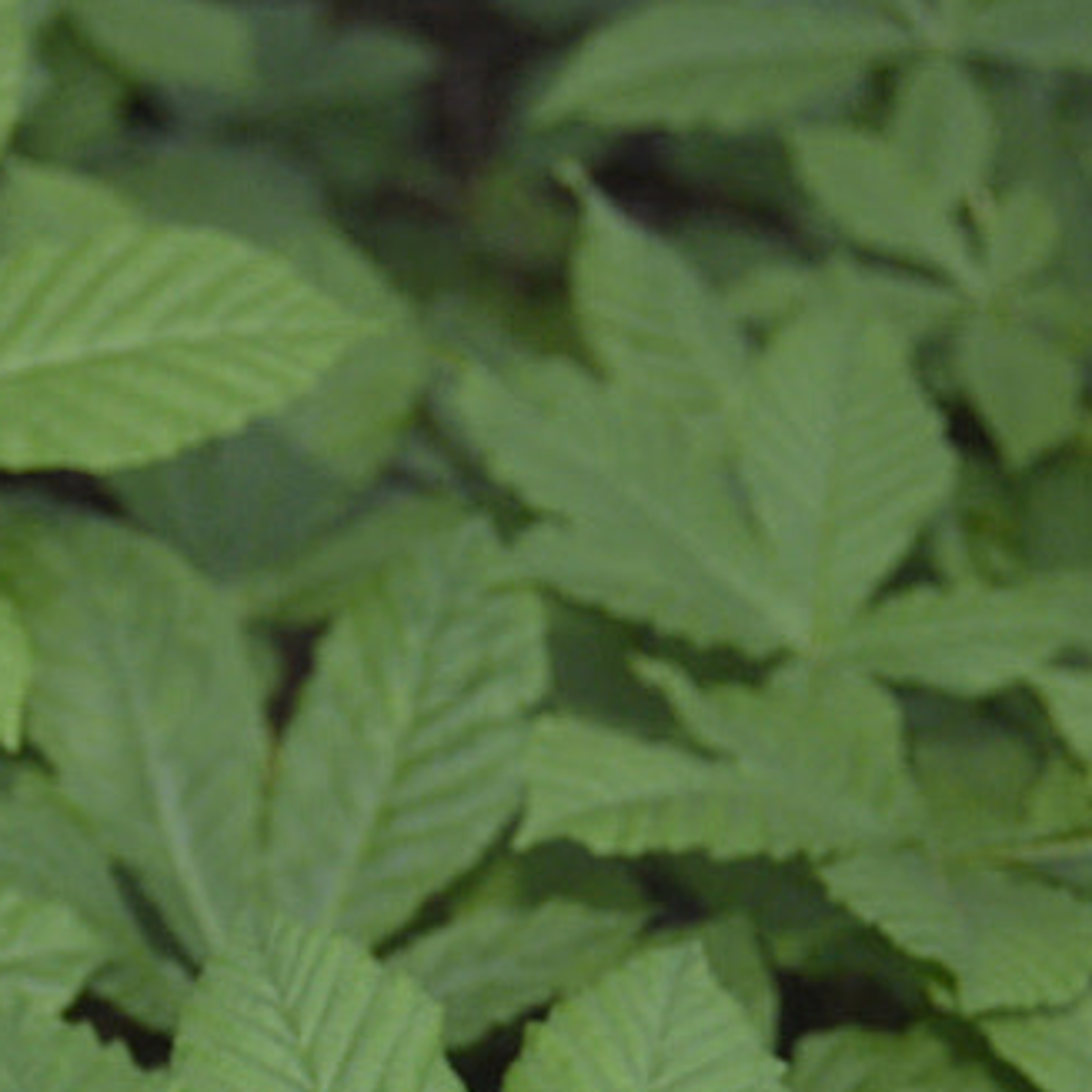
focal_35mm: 137
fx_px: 4890
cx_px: -154
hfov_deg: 12.5
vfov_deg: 12.3
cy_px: 1529
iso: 400
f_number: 3.5
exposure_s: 1/60
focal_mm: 22
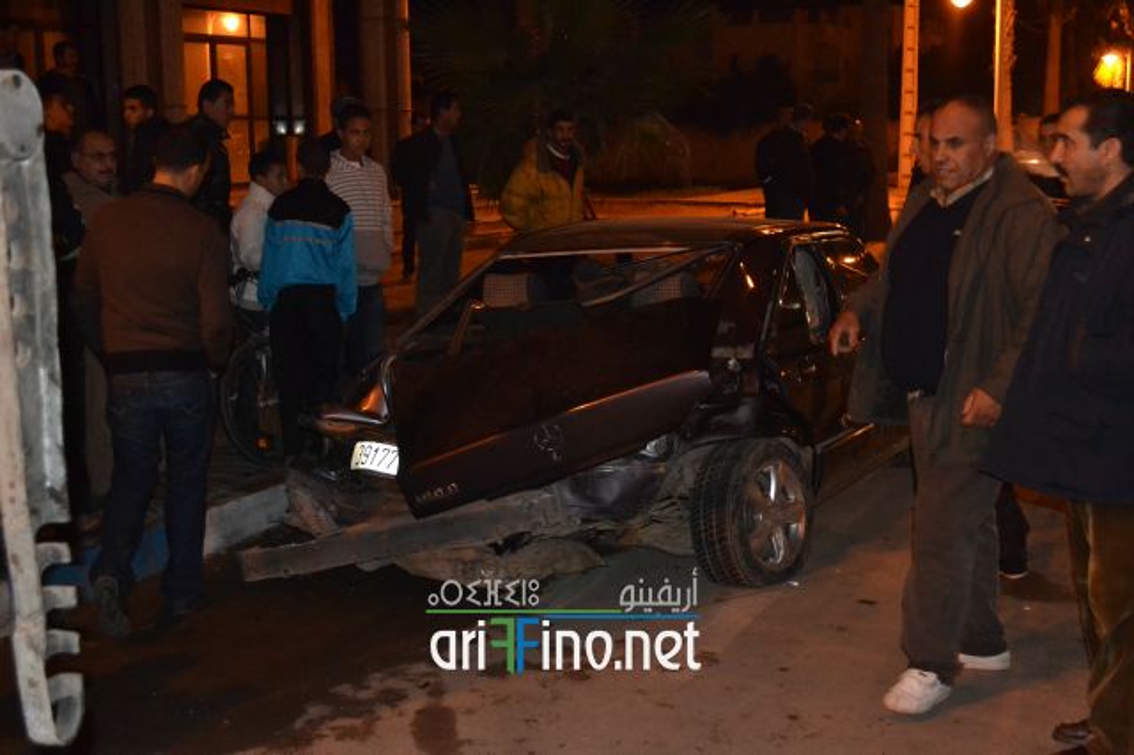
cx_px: 567
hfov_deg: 41.1
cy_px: 378
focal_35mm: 48
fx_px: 1511
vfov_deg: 28.0
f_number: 4.8
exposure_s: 1/60
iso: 3200
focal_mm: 32
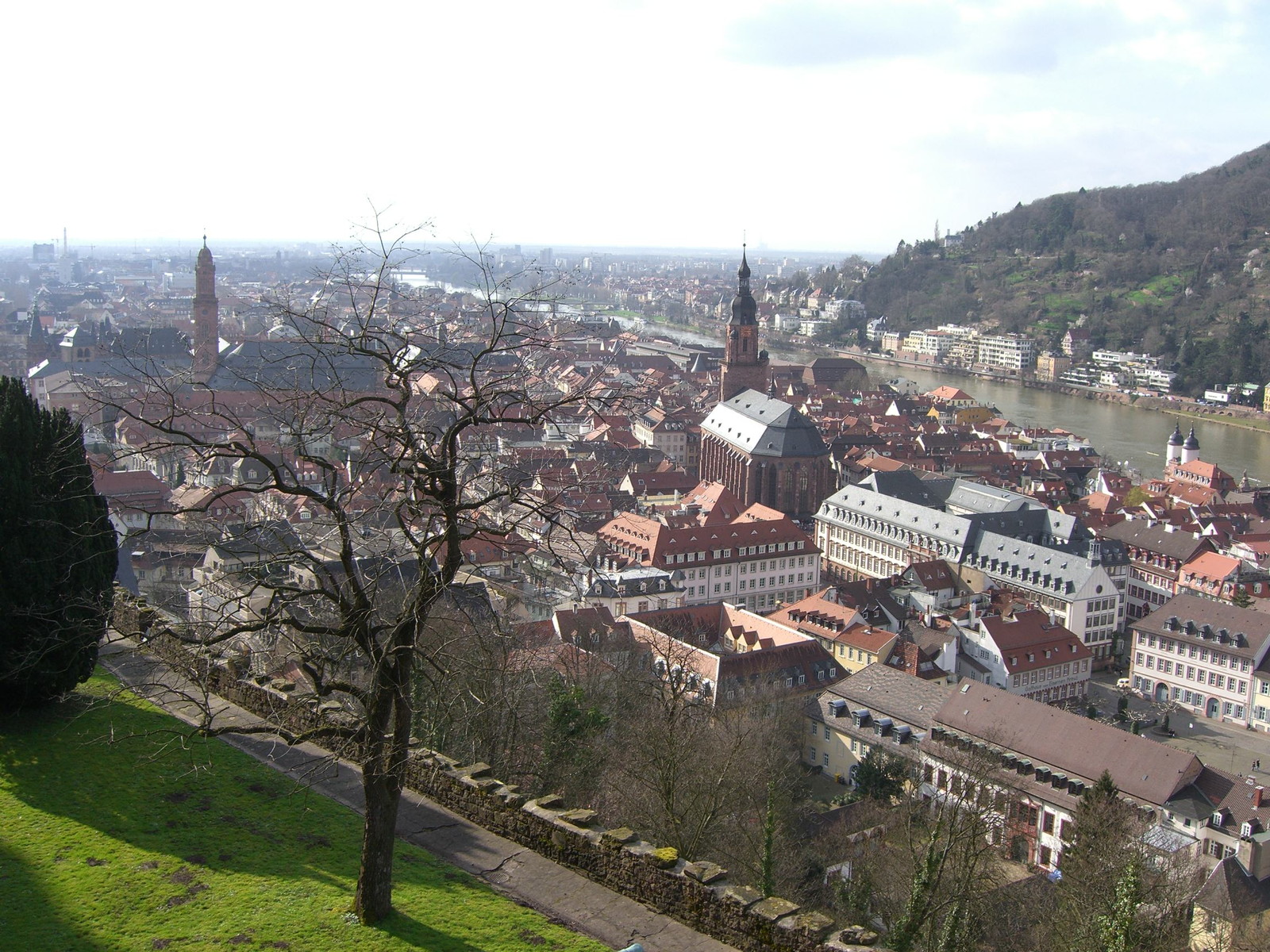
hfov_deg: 49.0
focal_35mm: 38
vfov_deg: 37.7
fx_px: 1394
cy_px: 476
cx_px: 635
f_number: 4
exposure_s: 1/400
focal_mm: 7.9
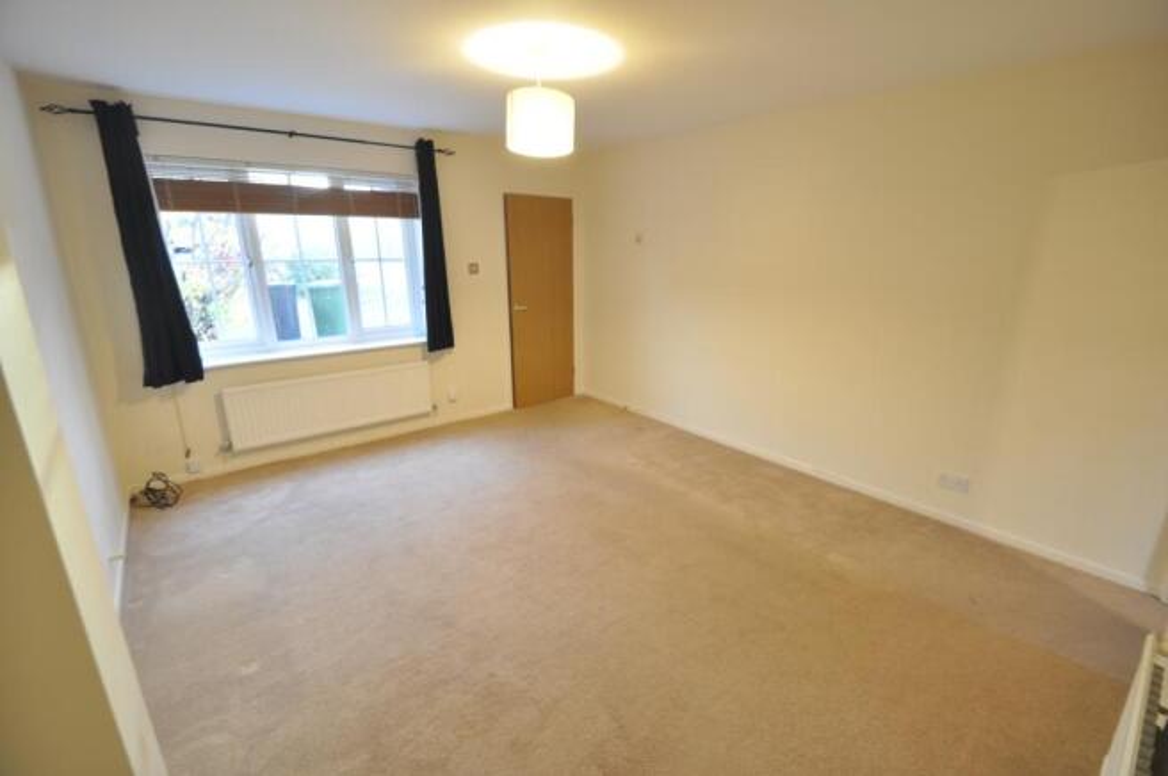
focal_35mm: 15
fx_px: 486
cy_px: 388
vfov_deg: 77.2
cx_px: 584
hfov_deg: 100.4
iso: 400
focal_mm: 10
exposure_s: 1/6
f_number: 5.6
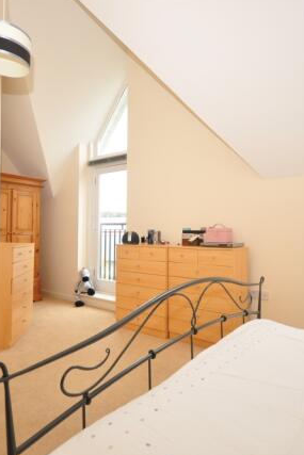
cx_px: 165
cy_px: 226
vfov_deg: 76.1
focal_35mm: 23
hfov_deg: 55.1
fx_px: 291
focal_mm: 10
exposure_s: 1/10
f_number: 4
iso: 200
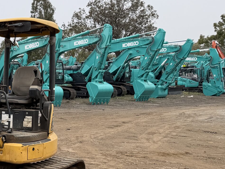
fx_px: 423
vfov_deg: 22.2
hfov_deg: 25.2
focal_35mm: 65
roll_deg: +1.9
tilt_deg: -3.6
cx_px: -77
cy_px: 142
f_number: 1.78
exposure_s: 1/878
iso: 80
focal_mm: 6.76
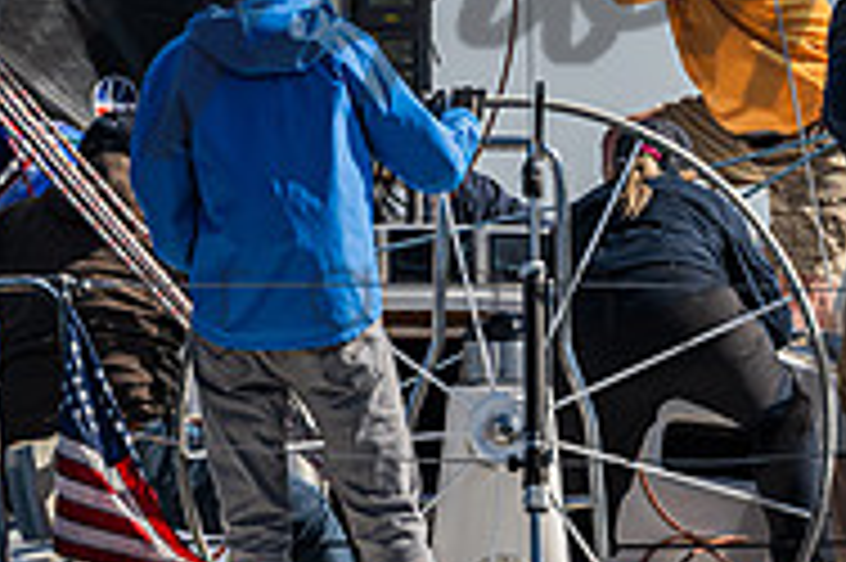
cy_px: -248
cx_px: 543
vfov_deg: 1.2
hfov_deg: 1.8
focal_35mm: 1173
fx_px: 27541
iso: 400
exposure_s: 1/3200
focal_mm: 300
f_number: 5.3
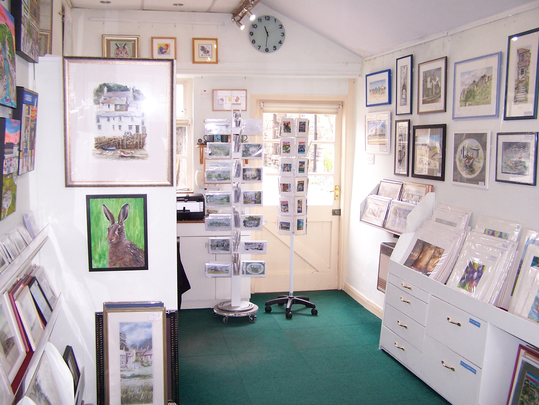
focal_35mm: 38
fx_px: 592
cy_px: 202
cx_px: 270
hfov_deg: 49.0
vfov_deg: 37.7
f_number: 2.8
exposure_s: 1/60
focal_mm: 6.3
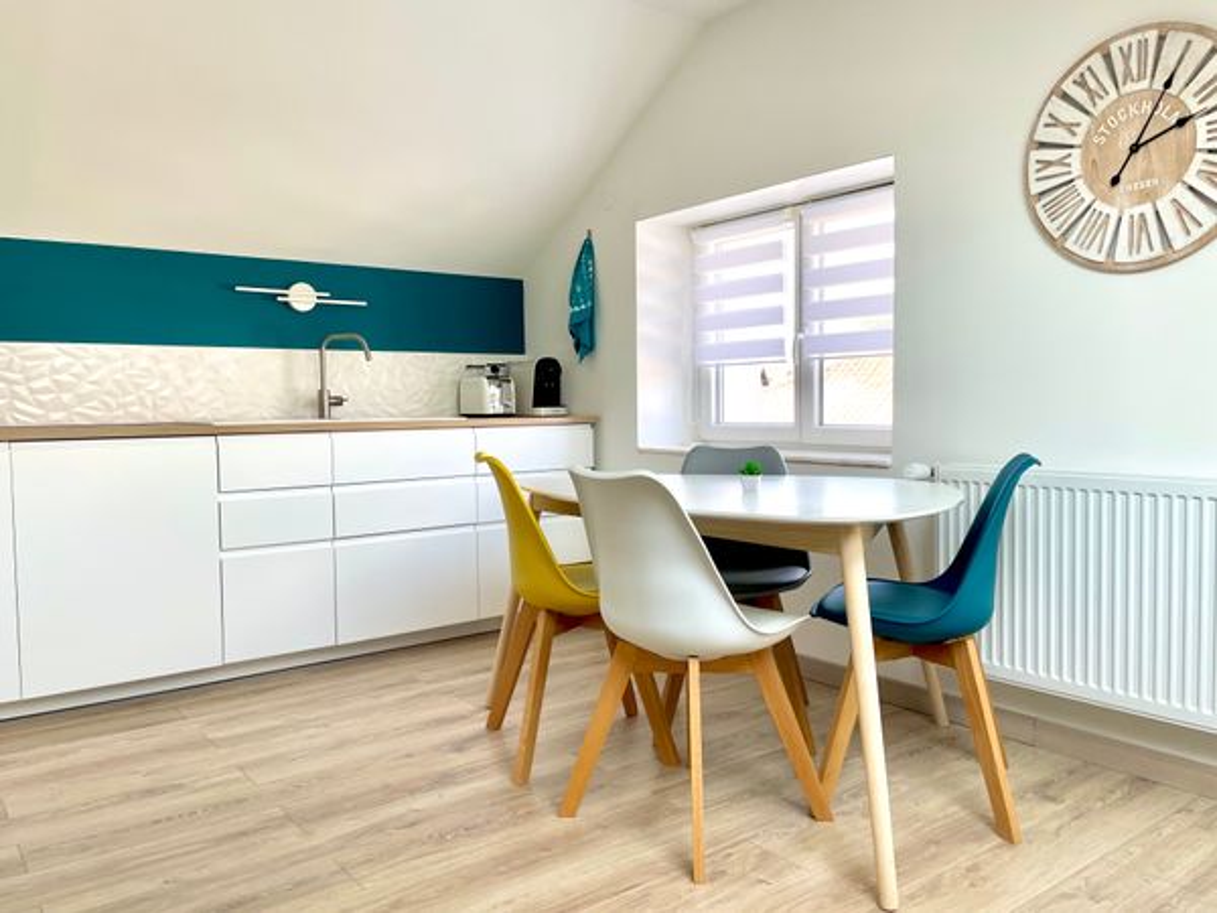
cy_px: 456
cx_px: 608
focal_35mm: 26
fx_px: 914
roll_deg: -1.0
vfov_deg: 53.1
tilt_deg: -4.0
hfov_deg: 67.3
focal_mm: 4.2
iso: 40
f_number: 1.6
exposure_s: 1/121
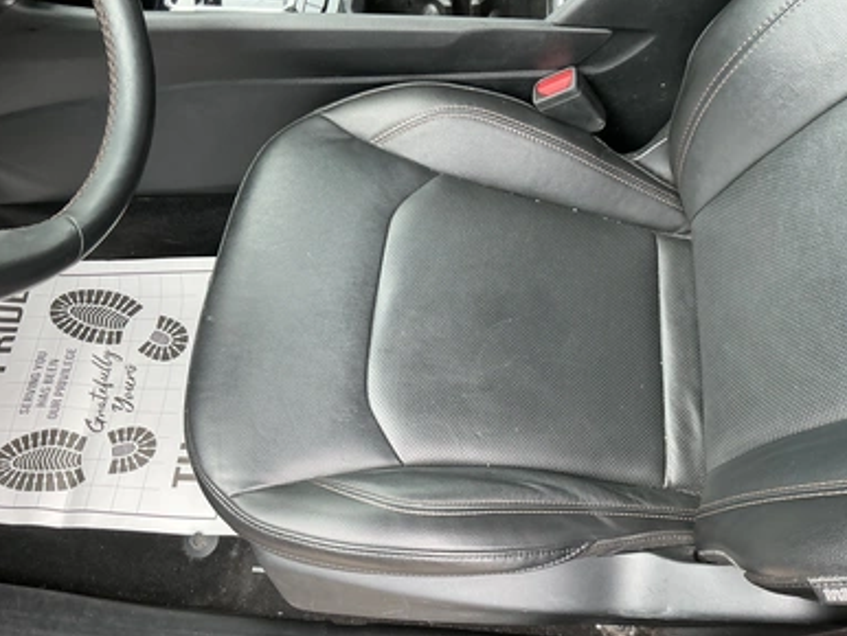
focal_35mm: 29
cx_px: 432
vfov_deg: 48.3
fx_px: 710
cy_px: 325
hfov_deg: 61.6
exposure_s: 1/106
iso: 64
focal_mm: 3
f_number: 1.8
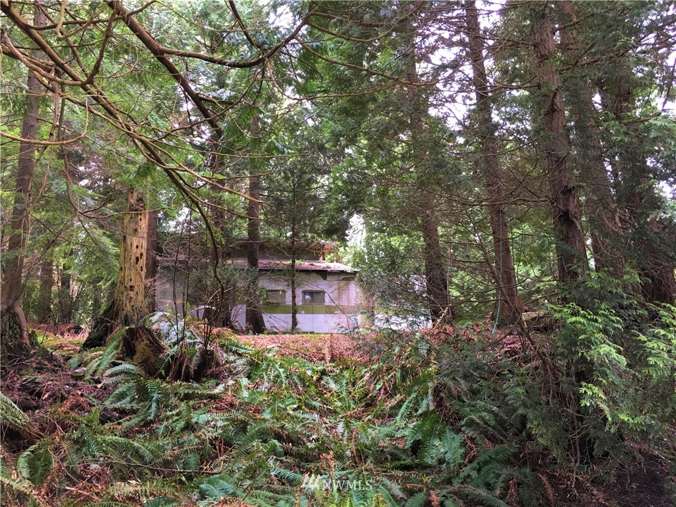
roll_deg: +2.3
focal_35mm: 29
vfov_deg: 48.2
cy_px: 254
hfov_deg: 61.7
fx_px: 566
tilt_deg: +15.4
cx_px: 338
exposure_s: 1/15
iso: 25
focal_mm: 4.15
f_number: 2.2
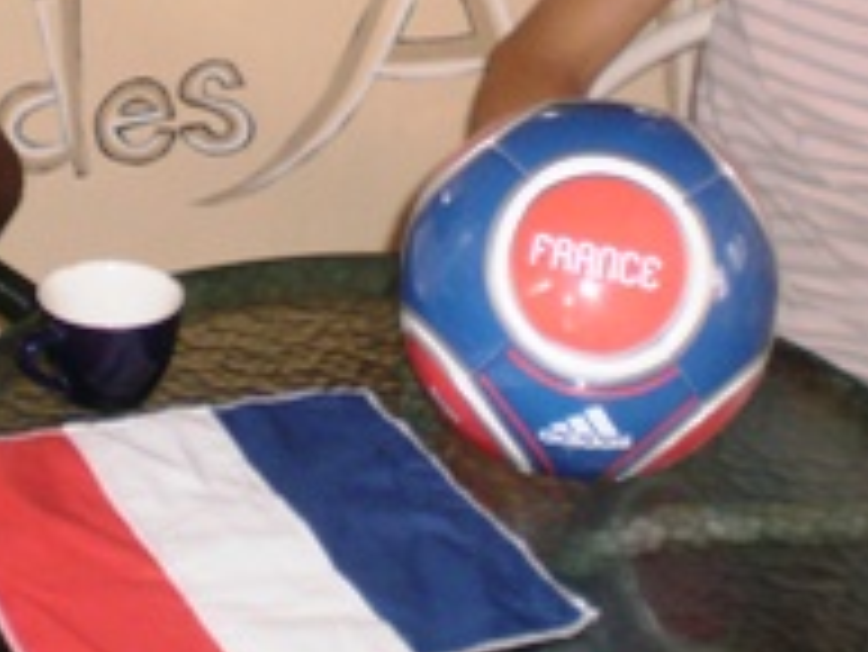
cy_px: 16
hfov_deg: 17.7
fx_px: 2785
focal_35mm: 111
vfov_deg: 13.2
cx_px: 335
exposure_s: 1/30
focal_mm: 6.3
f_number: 3.1
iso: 125
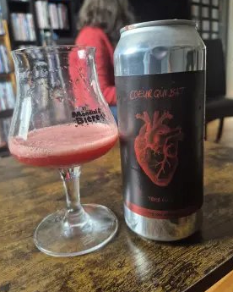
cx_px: 119
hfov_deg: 54.9
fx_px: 224
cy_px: 135
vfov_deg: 65.9
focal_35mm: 26
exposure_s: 1/120
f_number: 1.8
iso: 640
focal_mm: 5.4
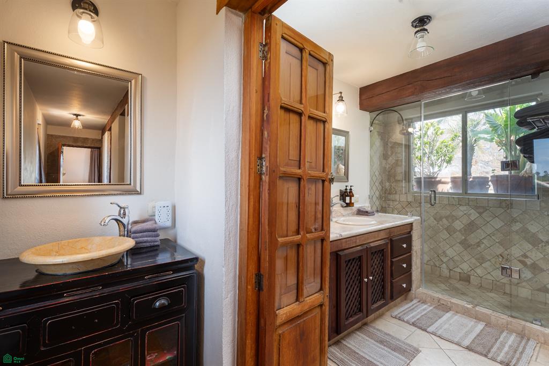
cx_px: 274
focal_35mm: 16
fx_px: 244
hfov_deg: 96.8
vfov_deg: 73.7
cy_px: 183
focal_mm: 16
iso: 200
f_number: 10
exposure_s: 1/20
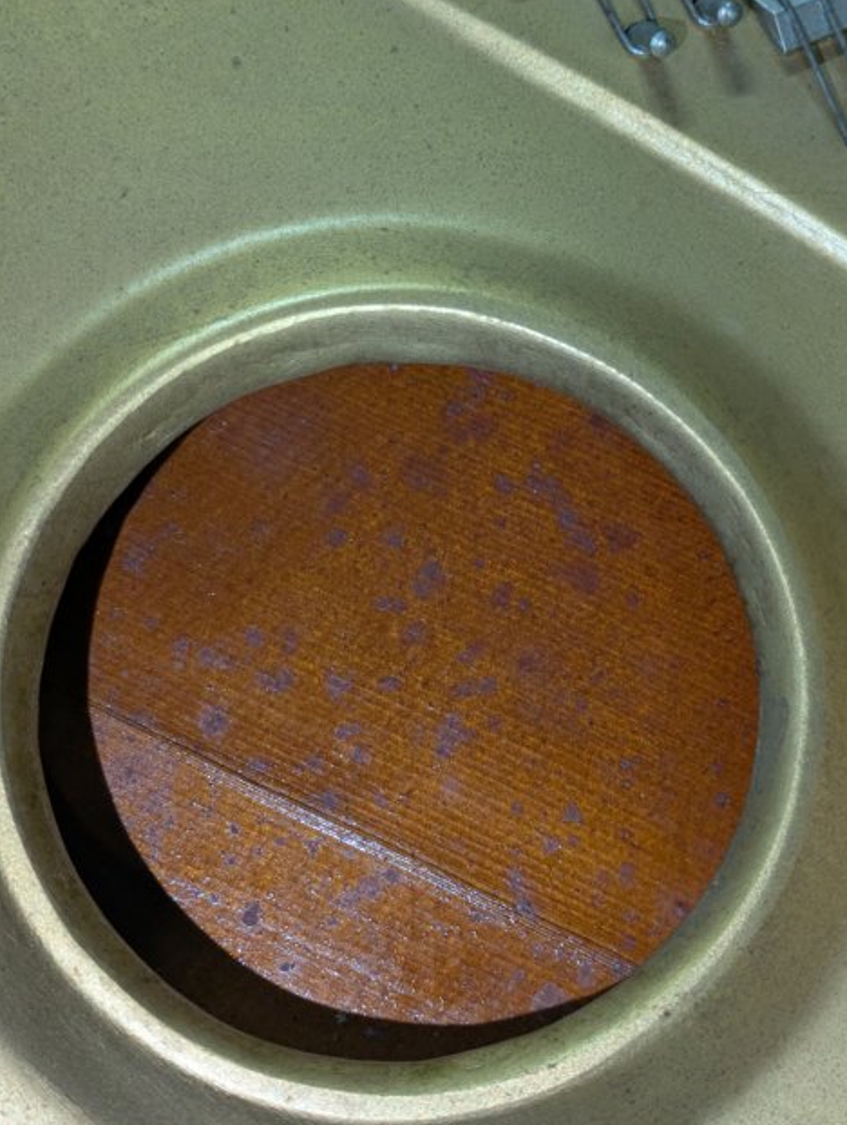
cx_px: 444
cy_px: 546
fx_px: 1921
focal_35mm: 59
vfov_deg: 32.7
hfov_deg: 24.9
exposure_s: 1/60
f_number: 1.89
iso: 259
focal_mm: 5.43
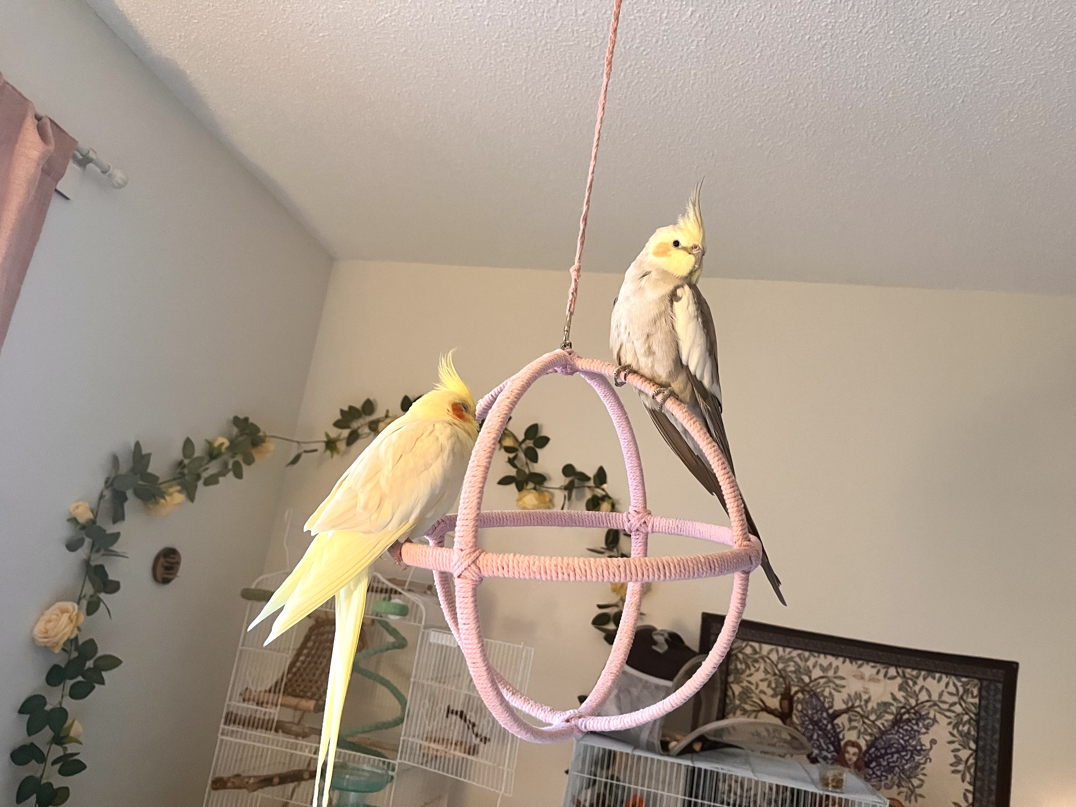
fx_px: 808
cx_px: 538
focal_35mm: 26
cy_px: 404
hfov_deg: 67.3
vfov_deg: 53.1
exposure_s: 1/60
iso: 500
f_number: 1.6
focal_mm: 5.1
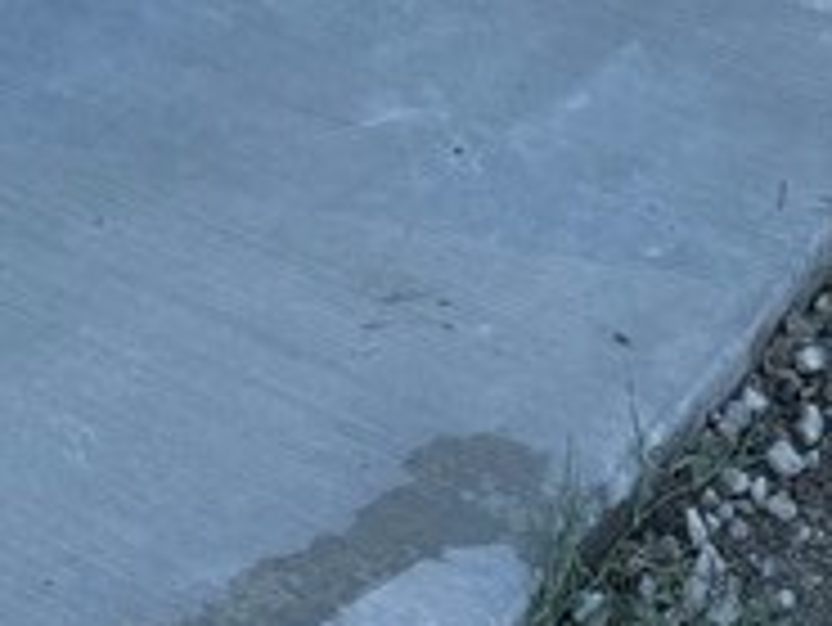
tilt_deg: -3.3
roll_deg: -0.9
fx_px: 3199
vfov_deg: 8.3
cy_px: -1585
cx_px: 63
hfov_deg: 14.6
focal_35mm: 133
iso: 100
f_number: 1.78
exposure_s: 1/1314
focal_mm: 6.76
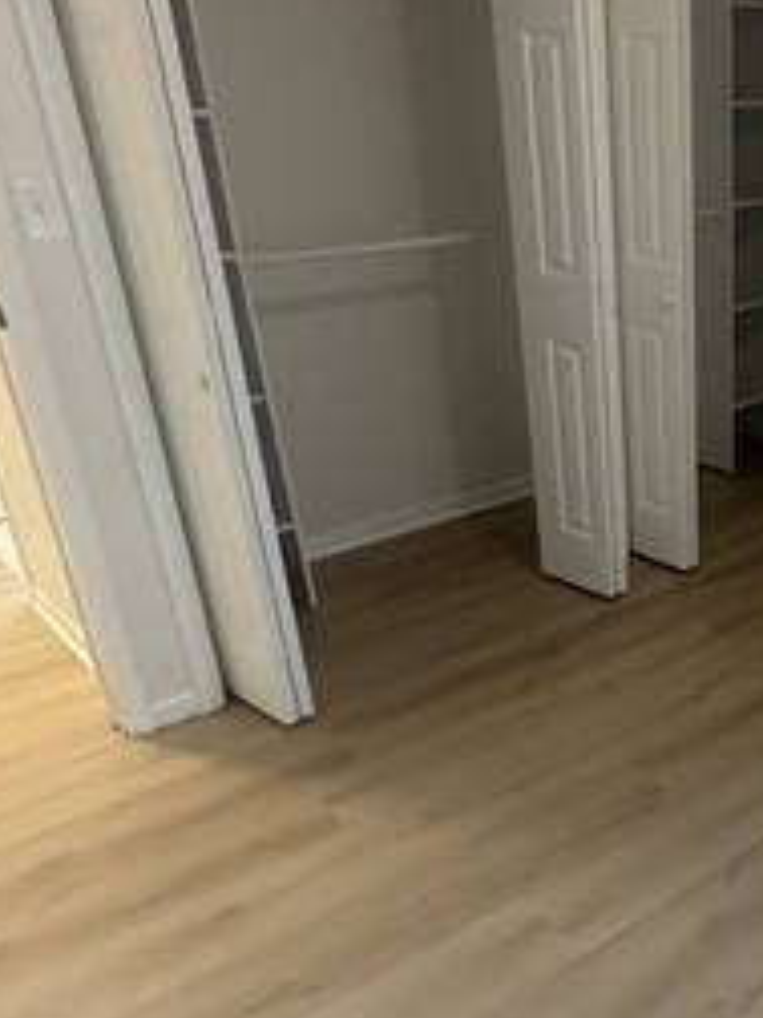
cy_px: 588
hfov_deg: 34.6
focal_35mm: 37
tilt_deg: -25.3
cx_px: 791
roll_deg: -0.9
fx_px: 1087
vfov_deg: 50.0
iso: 320
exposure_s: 1/60
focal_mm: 2.22
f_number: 2.2
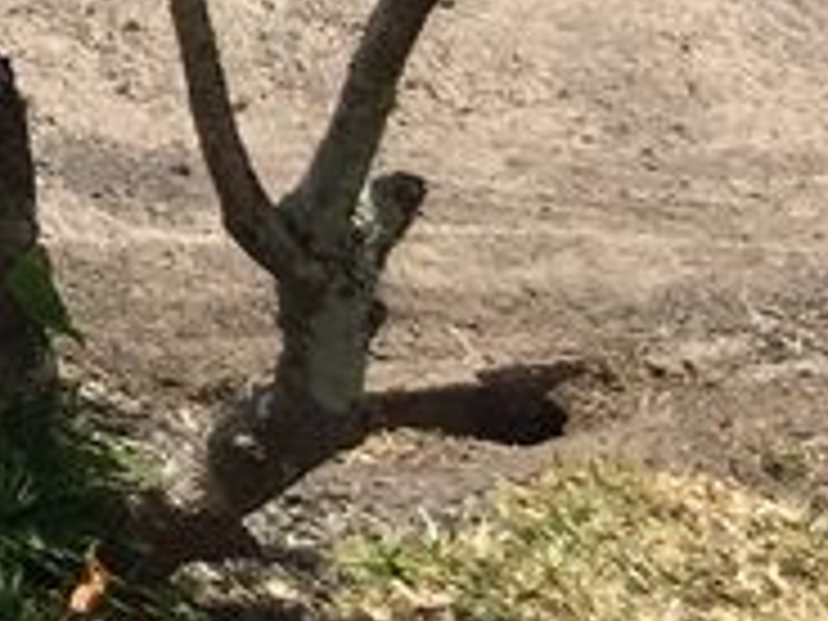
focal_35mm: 197
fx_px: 4712
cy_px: -1098
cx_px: -1588
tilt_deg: -11.8
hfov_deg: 8.5
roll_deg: +0.1
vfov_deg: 6.9
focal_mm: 4.15
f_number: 2.2
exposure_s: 1/2198
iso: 32
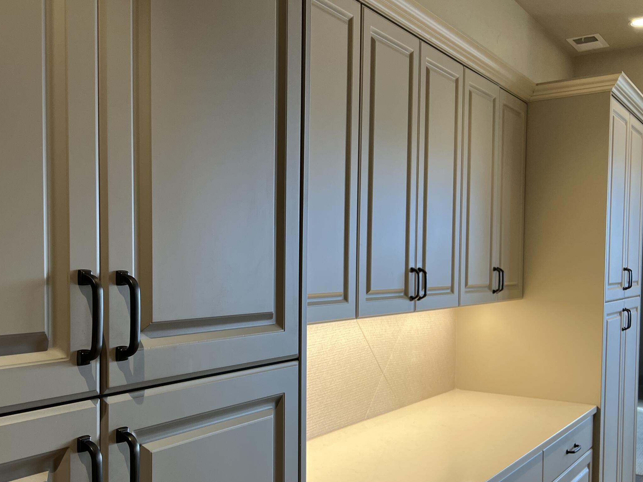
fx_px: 706
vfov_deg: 37.5
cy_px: 302
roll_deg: -0.3
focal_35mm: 38
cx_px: 215
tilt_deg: -3.4
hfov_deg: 48.2
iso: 80
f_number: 1.5
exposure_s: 1/120
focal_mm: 5.7
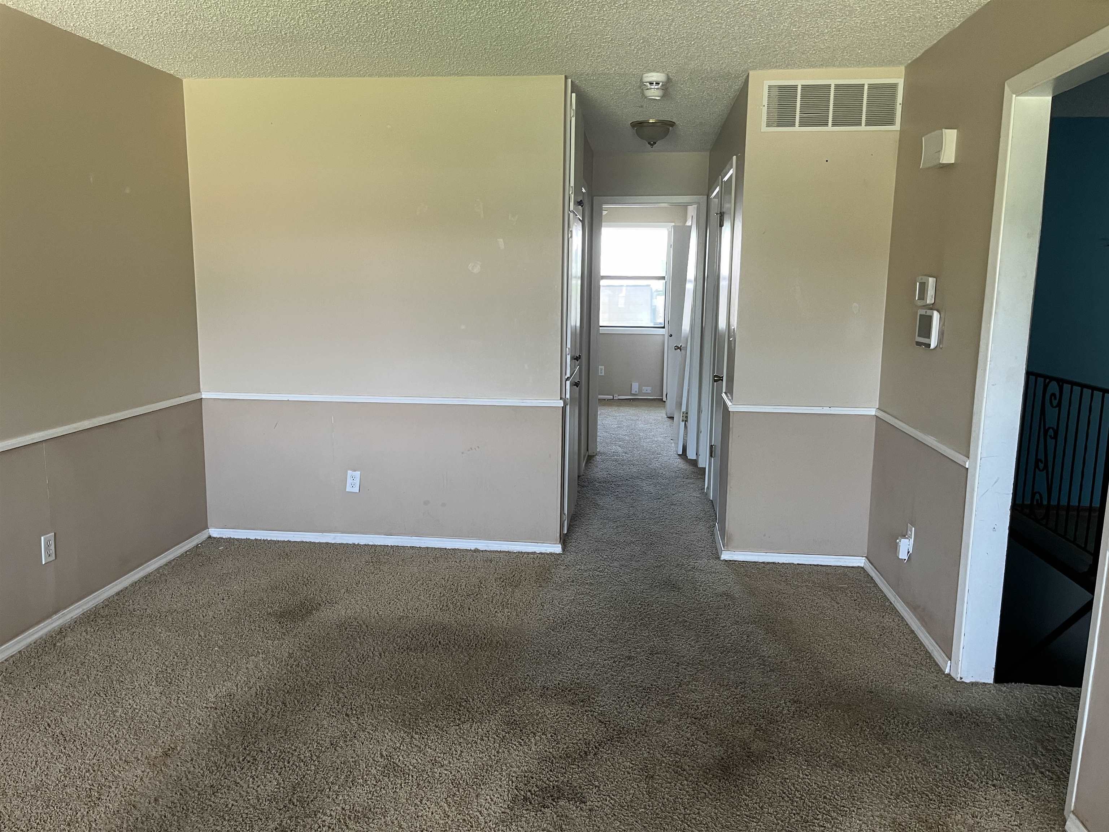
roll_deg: +0.1
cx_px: 554
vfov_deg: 53.1
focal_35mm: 26
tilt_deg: -7.9
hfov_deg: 67.3
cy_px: 416
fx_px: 833
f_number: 1.6
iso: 125
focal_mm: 5.1
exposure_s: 1/84
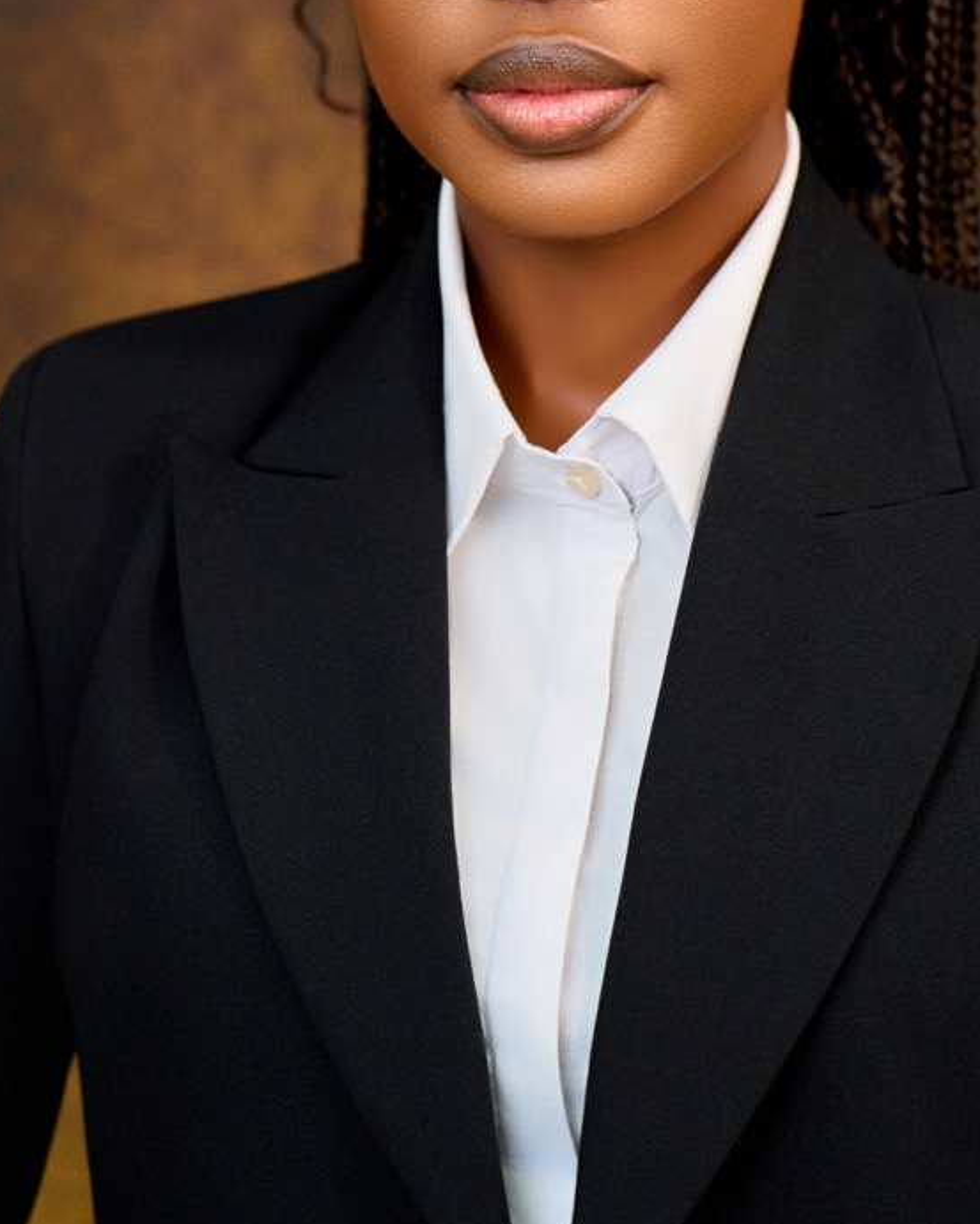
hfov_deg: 5.6
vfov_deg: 7.0
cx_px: 556
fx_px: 10040
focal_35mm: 277
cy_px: 202
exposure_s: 1/125
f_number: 3.5
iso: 640
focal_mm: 170
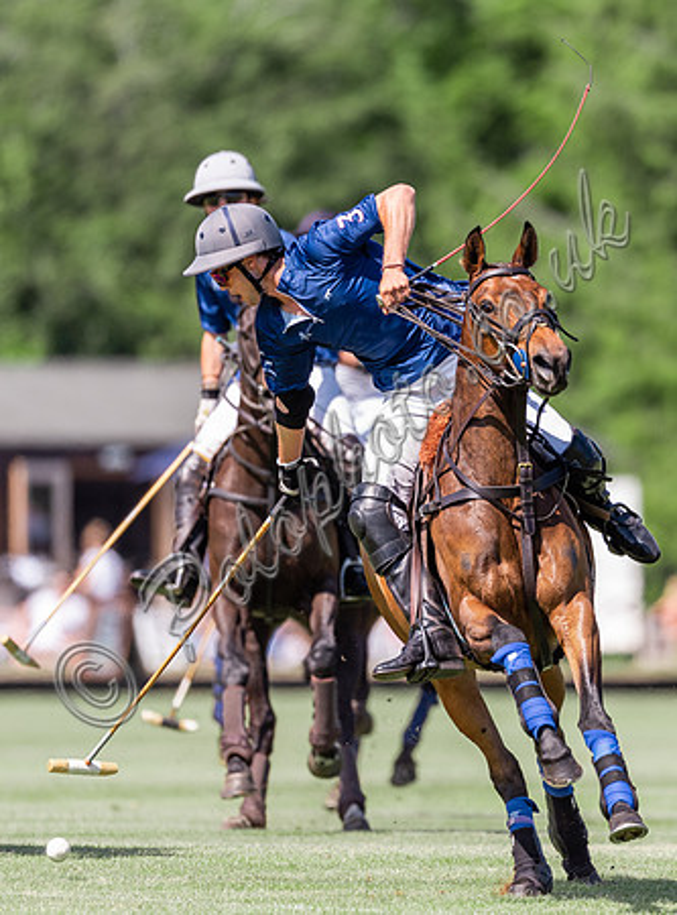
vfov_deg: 2.7
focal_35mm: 725
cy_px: 458
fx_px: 19057
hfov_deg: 2.0
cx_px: 542
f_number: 4
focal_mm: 500
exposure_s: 1/2500
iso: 400
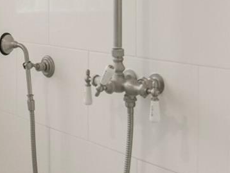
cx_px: -27
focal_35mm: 77
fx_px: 512
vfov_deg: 18.7
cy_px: 3
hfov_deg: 23.6
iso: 500
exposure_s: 1/200
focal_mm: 14
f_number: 5
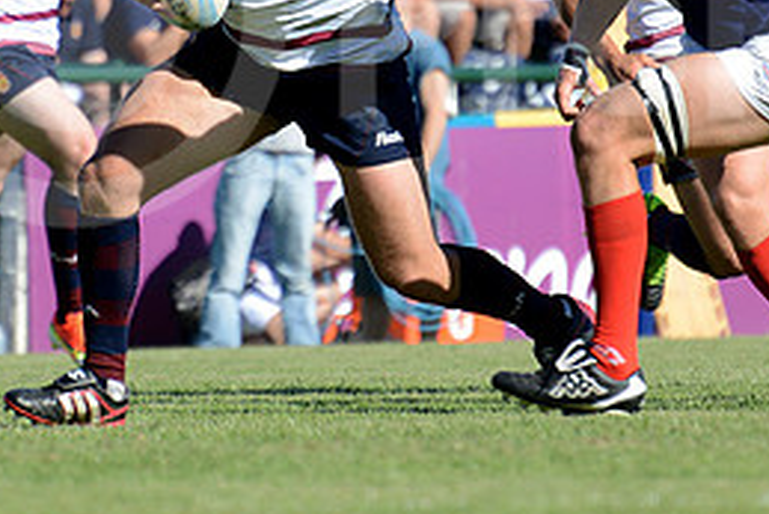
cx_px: 579
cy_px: 16
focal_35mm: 673
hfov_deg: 3.1
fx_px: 14383
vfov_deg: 2.0
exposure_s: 1/800
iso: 320
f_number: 5.6
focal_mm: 300
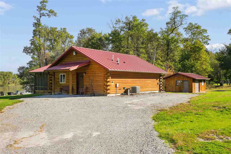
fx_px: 225
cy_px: 77
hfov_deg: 54.4
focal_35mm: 35
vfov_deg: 37.8
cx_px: 116
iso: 500
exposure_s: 1/50
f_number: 9
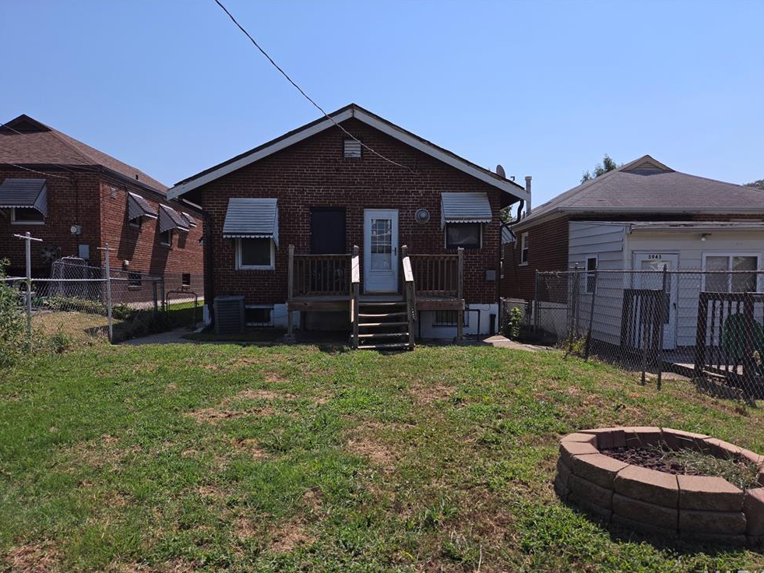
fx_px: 530
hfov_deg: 71.6
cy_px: 297
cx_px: 382
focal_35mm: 24
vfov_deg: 56.8
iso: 25
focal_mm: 5.4
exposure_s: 1/2204
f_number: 1.8
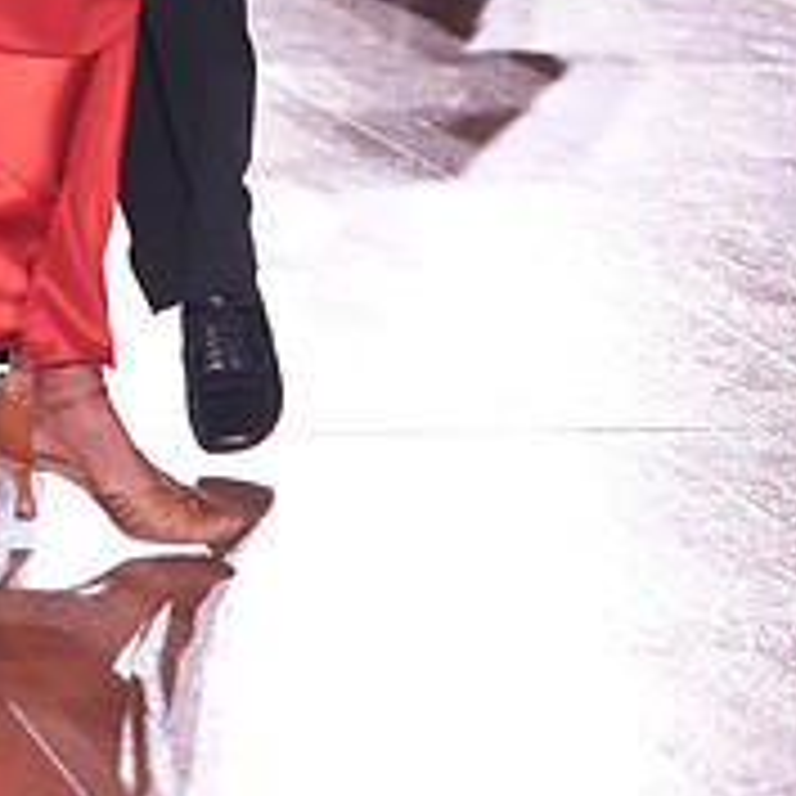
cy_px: -409
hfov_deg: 6.9
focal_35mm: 253
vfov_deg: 6.8
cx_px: 70
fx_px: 6582
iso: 1600
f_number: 4
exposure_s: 1/400
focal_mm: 91
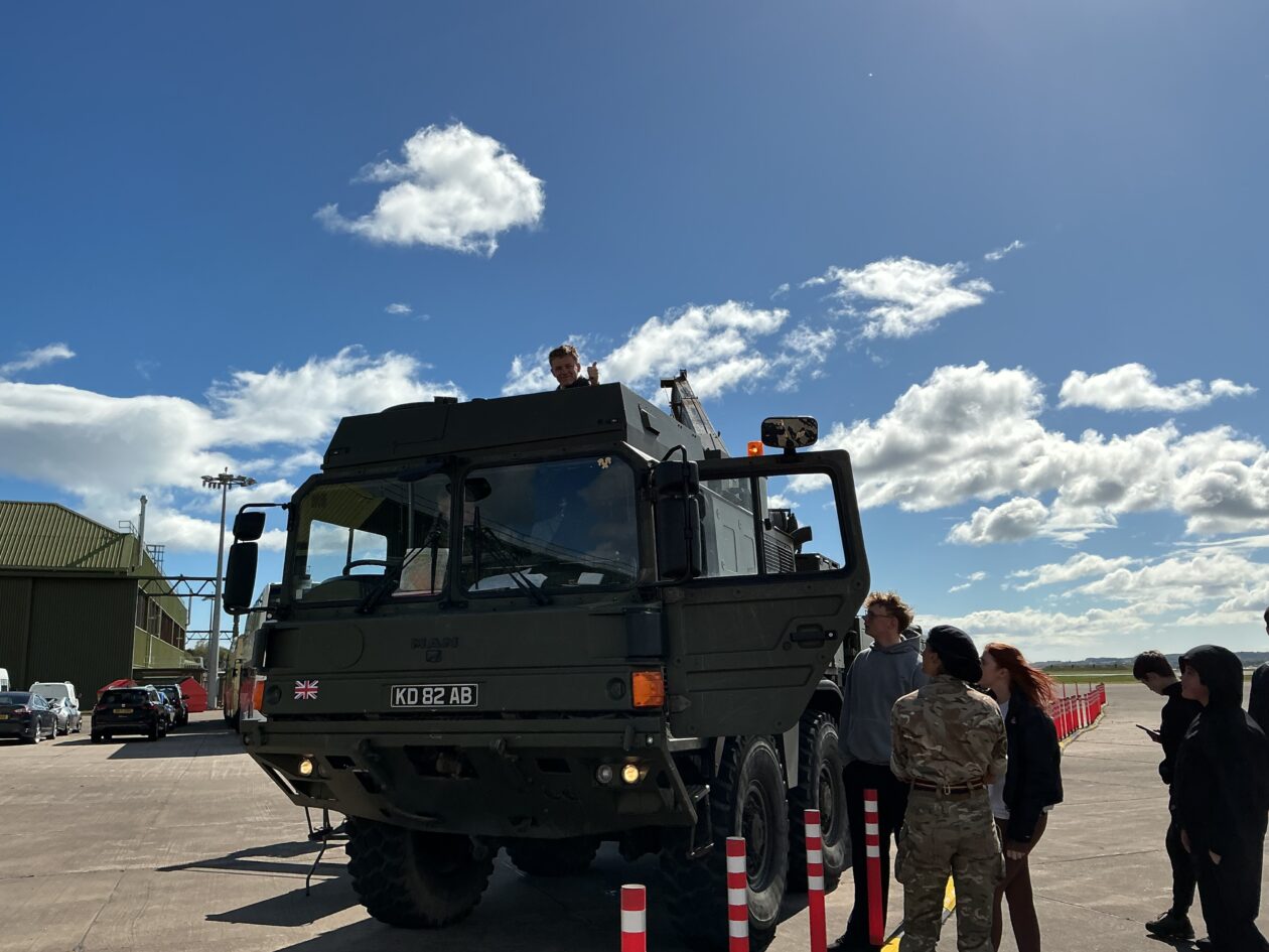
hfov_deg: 61.7
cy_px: 476
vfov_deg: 48.2
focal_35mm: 29
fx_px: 1063
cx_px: 634
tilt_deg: +8.9
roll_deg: +1.3
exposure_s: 1/4785
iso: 25
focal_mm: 3
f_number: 1.8
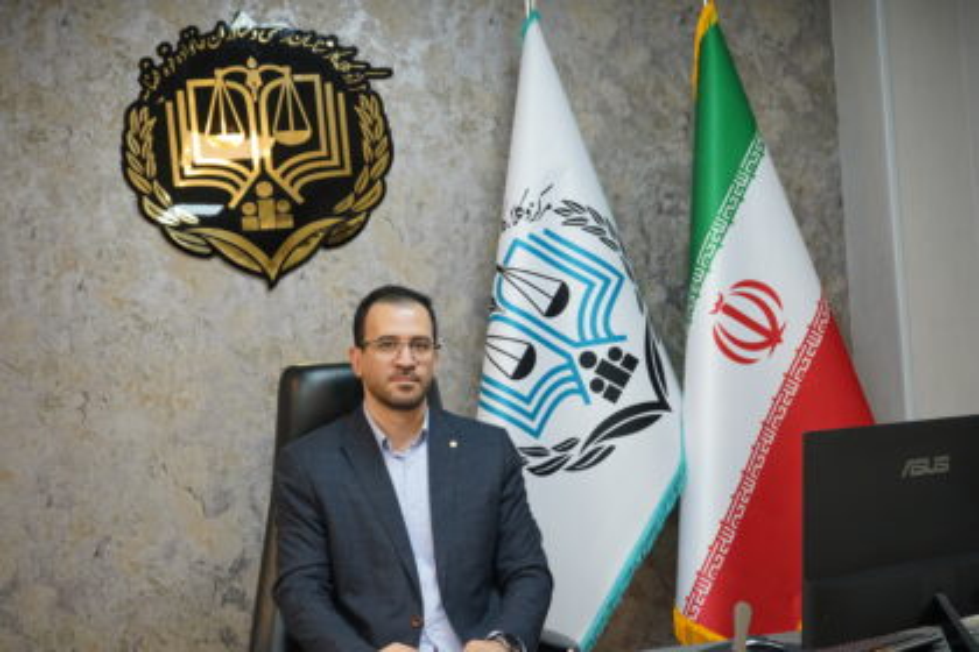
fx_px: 1577
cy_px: 326
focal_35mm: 58
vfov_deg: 23.4
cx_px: 490
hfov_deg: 34.5
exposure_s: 1/80
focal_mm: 58
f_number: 5.6
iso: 800
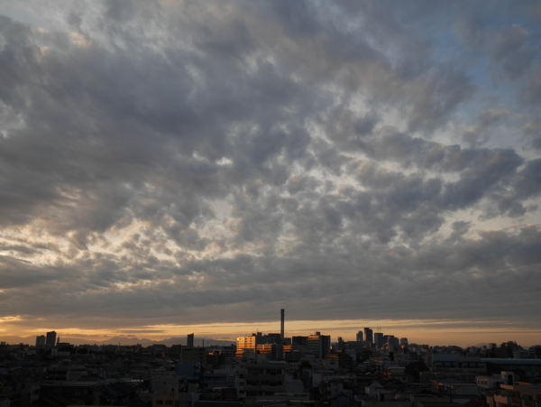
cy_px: 204
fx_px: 532
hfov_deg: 53.9
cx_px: 270
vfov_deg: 41.8
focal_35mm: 34
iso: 200
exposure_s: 1/160
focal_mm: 17
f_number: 5.6
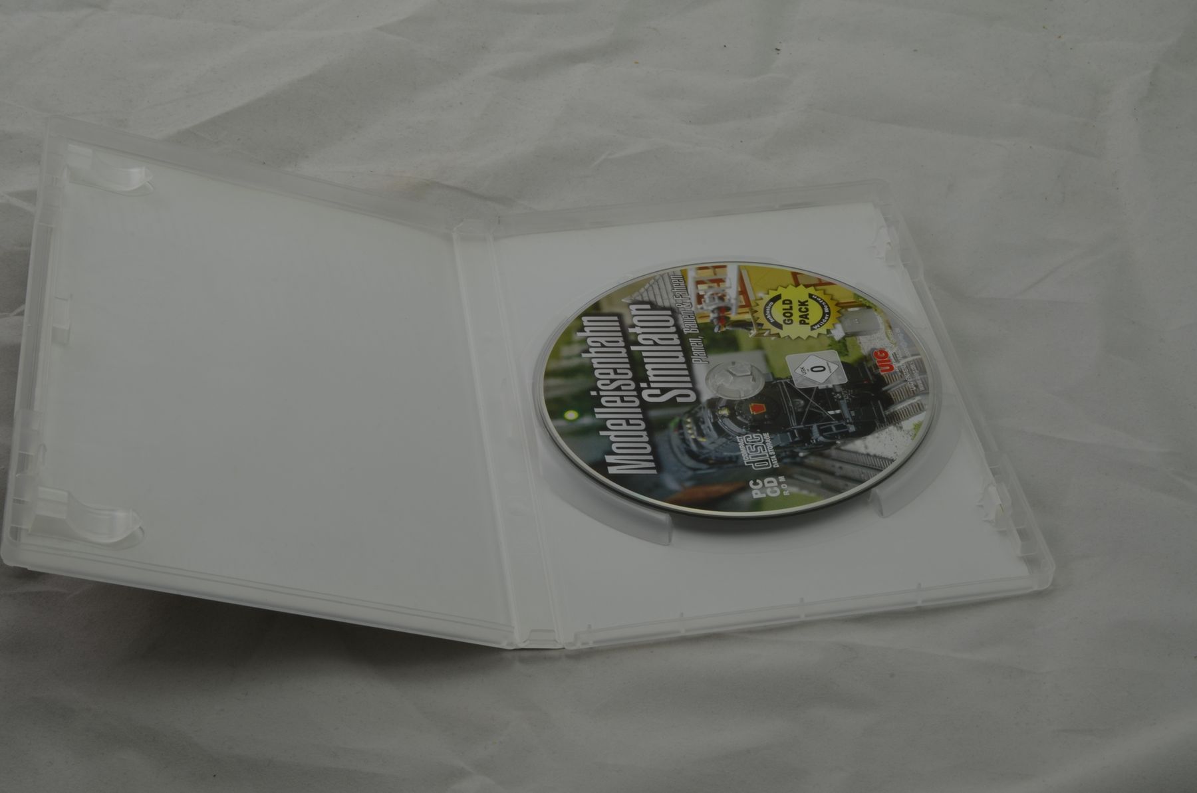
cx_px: 598
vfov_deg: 22.5
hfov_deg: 33.5
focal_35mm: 60
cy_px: 396
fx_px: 1991
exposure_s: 1/4
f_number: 20
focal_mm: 40
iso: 100
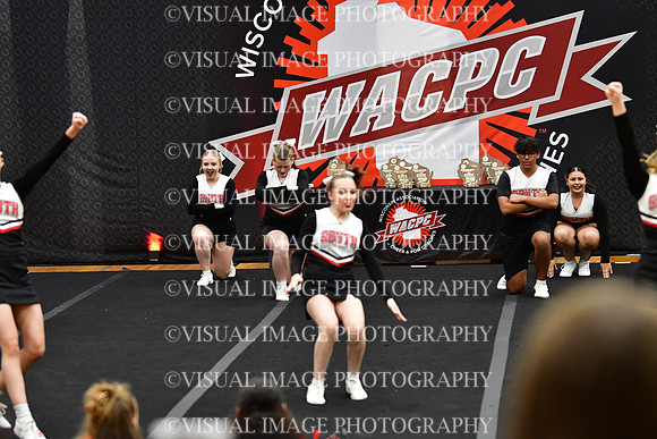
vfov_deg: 9.7
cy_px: 220
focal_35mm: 142
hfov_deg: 14.4
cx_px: 328
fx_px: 2592
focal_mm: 95
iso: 4000
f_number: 3.2
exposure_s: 1/500
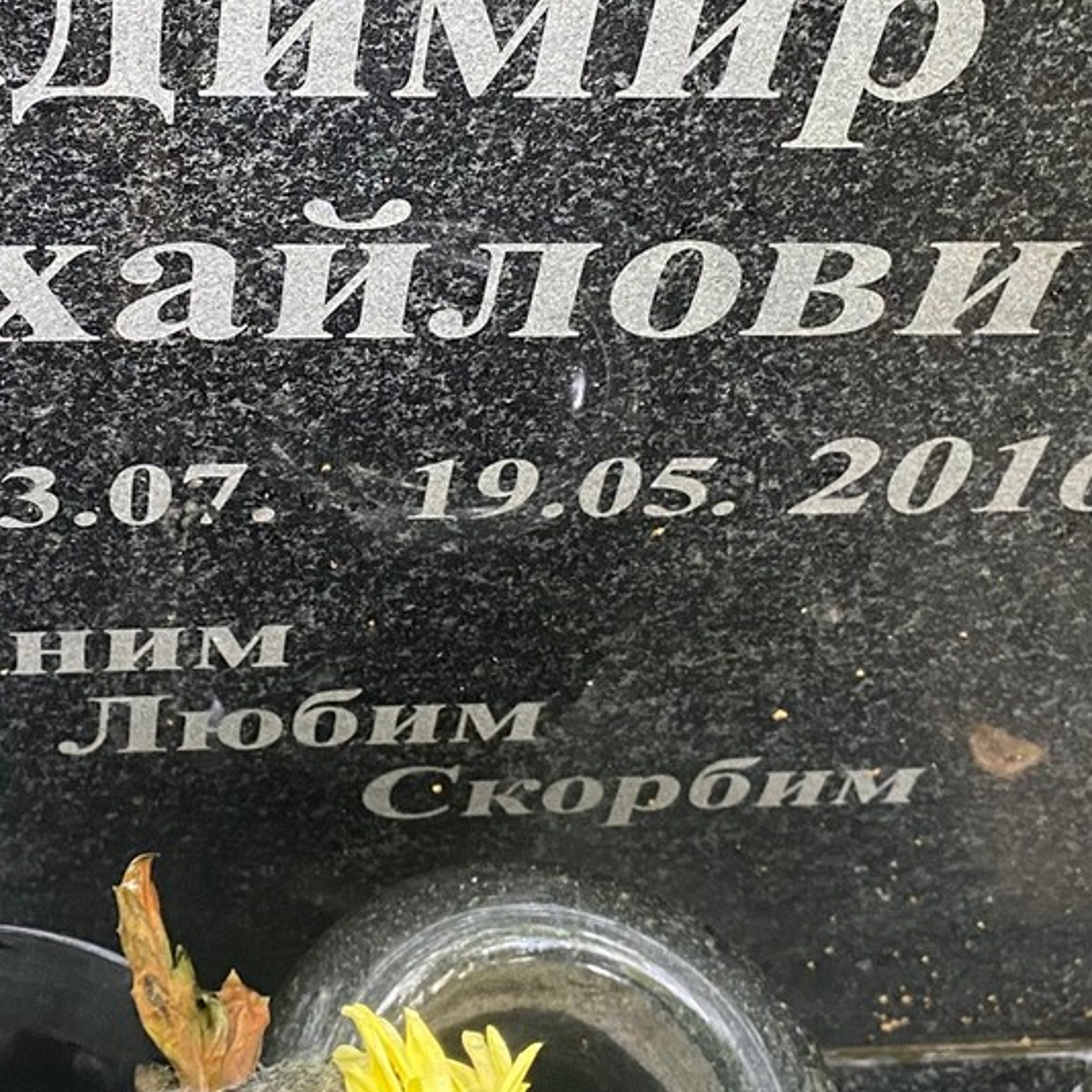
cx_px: 342
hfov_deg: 27.5
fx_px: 2213
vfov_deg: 27.1
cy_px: 198
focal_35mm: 62
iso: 200
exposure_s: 1/60
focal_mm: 4.25
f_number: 1.8
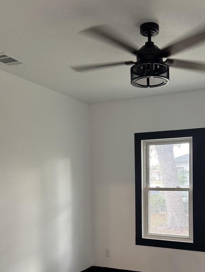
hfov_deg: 37.2
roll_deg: +1.0
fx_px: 300
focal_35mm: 38
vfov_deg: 48.0
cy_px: 184
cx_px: 142
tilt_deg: -1.2
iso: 400
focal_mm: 6.76
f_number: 1.78
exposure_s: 1/60
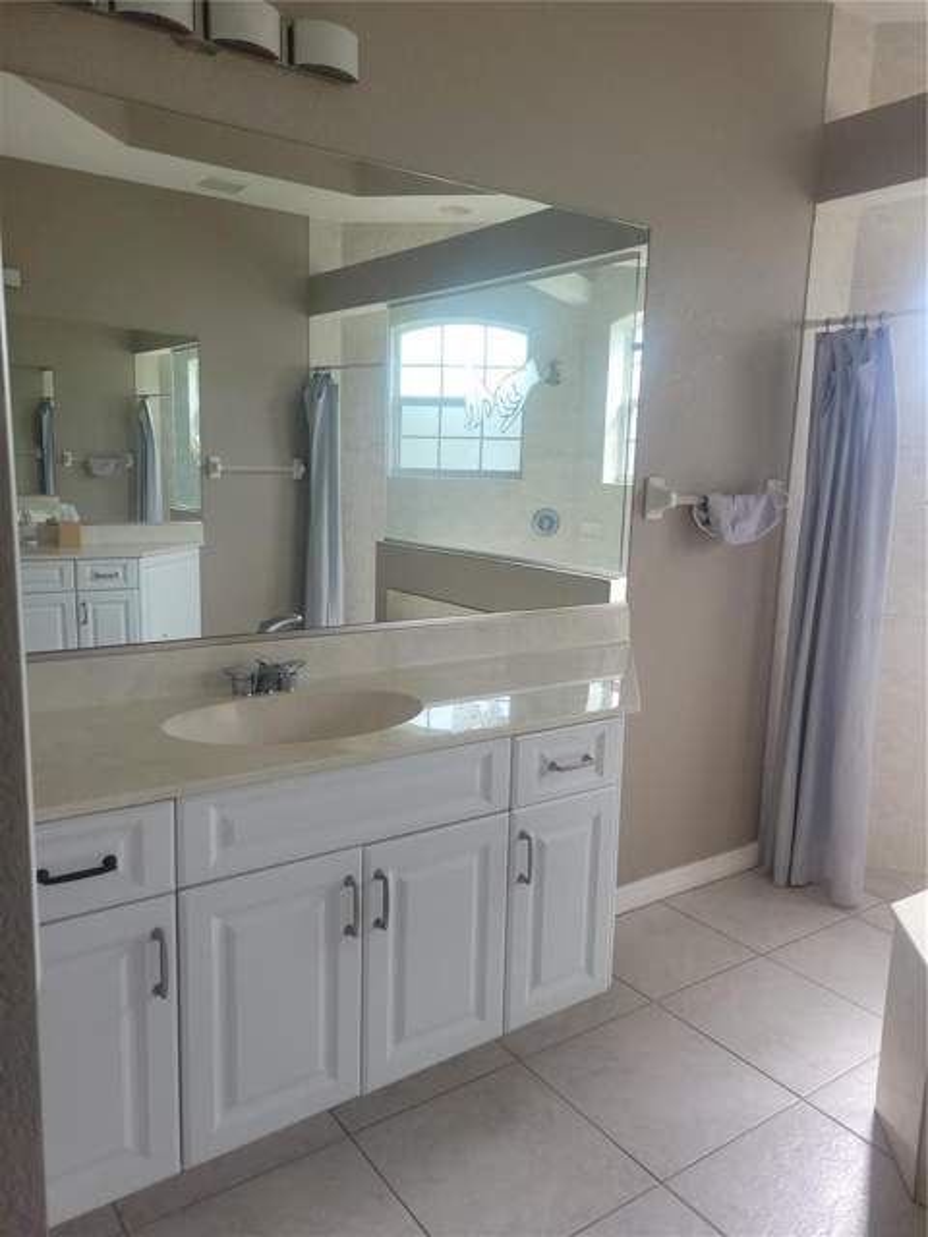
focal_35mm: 26
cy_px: 618
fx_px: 929
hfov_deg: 53.1
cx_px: 464
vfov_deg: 67.3
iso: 40
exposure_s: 1/187
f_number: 1.8
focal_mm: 5.4
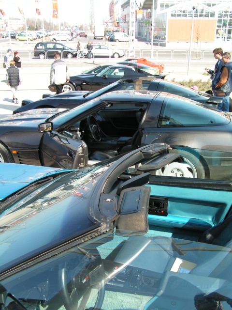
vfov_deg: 49.0
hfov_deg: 37.7
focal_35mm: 38
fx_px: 340
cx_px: 116
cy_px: 155
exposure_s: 1/100
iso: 50
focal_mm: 6.3
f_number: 5.6
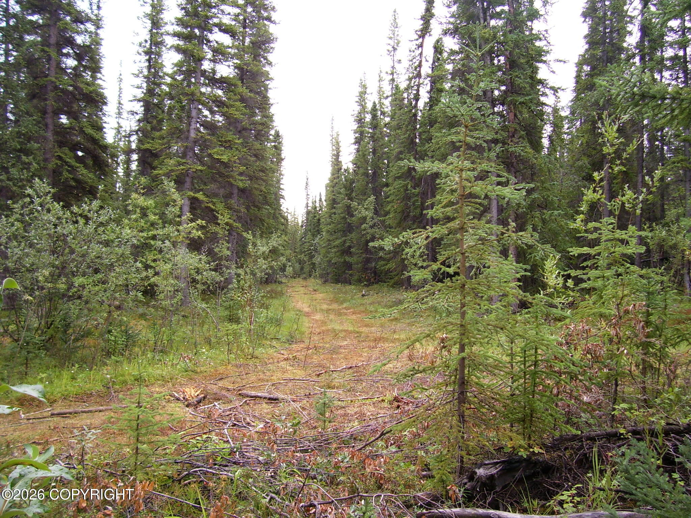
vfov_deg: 41.8
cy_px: 259
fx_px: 679
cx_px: 346
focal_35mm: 34
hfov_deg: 54.0
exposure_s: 1/250
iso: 80
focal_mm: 5.6
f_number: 2.7
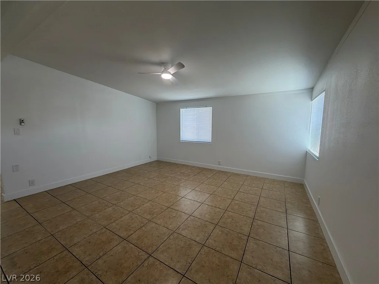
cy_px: 142
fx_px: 153
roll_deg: -0.5
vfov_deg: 85.7
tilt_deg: -6.7
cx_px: 190
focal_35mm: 14
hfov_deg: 102.1
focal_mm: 2.22
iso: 100
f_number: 2.2
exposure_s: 1/120
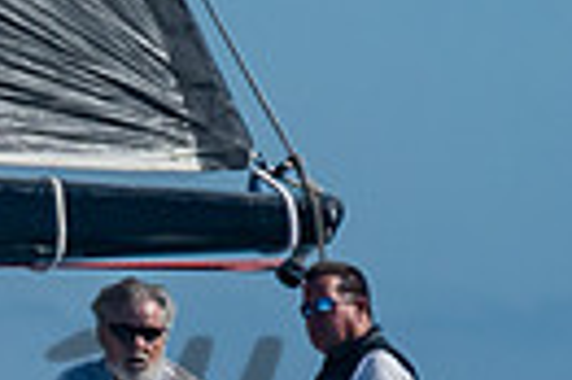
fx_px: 23581
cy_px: 201
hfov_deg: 1.4
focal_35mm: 1486
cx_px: -1431
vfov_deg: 0.9
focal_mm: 145
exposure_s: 1/1000
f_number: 6.3
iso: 160
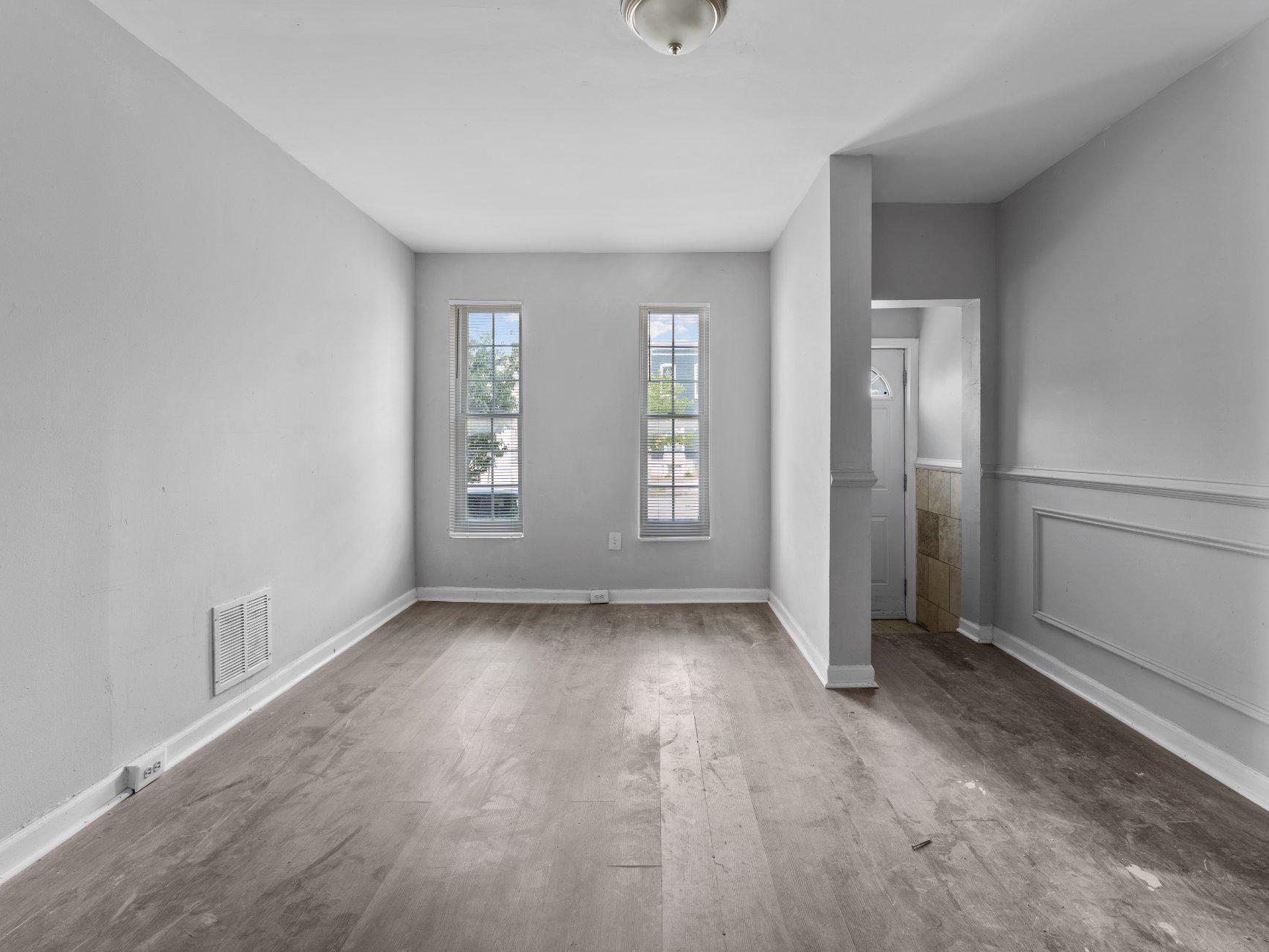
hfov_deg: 92.0
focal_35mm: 17
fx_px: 612
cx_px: 658
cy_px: 457
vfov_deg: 75.7
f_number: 8
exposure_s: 1/3
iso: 100
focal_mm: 14.6
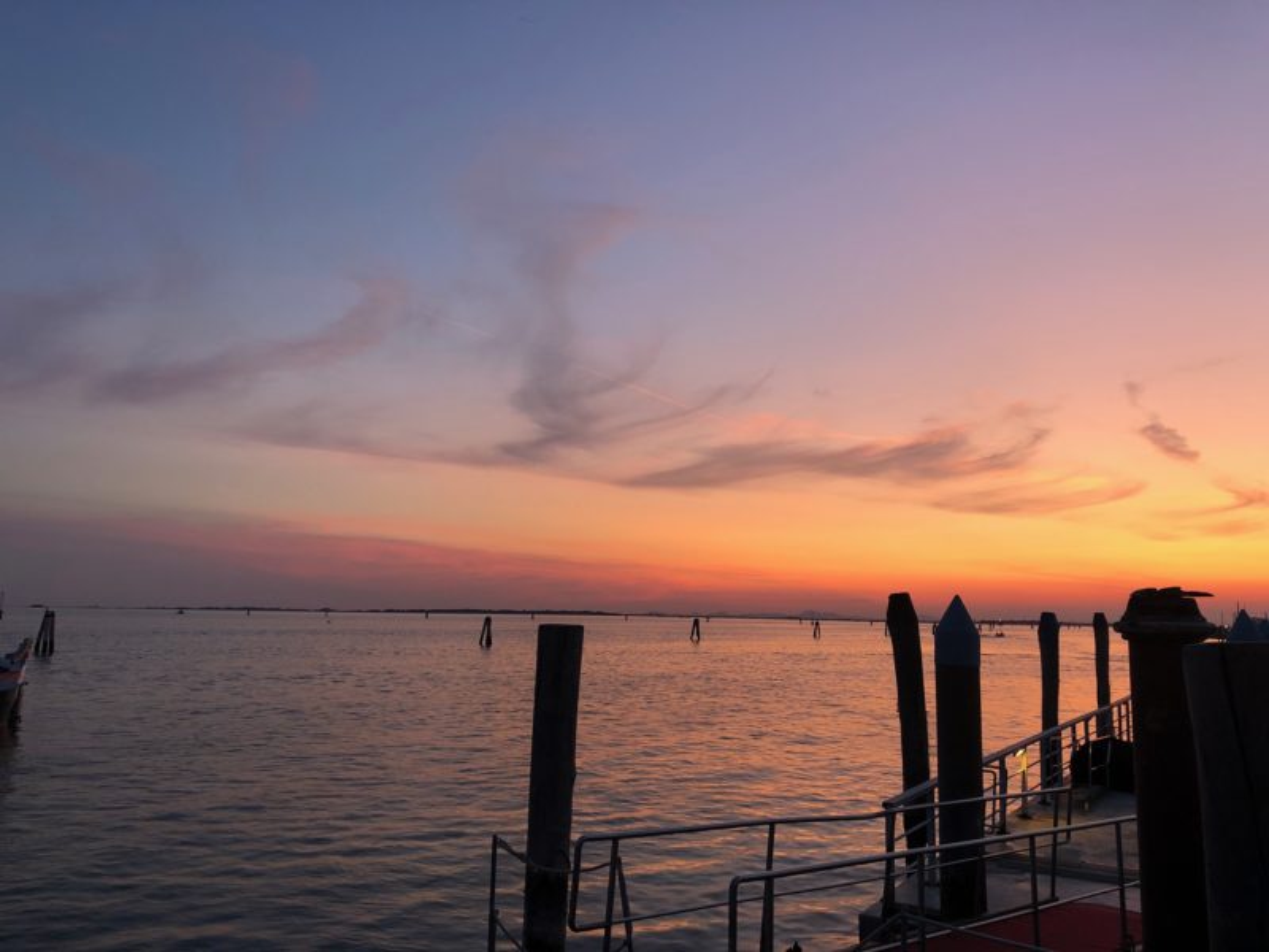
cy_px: 476
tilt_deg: +7.6
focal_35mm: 28
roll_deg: -0.3
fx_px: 1026
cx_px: 634
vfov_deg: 49.7
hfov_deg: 63.4
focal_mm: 4
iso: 32
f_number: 1.8
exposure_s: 1/24
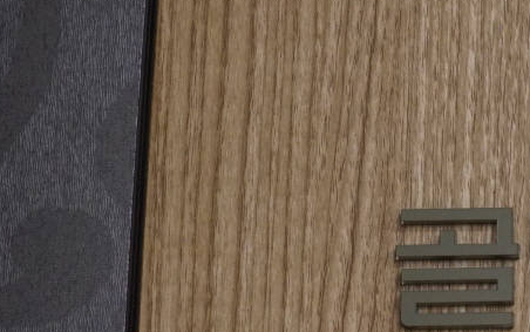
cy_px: 344
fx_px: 2052
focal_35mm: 142
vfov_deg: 9.2
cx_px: 796
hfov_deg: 13.8
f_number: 2.5
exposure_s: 1/160
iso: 1600
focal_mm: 28
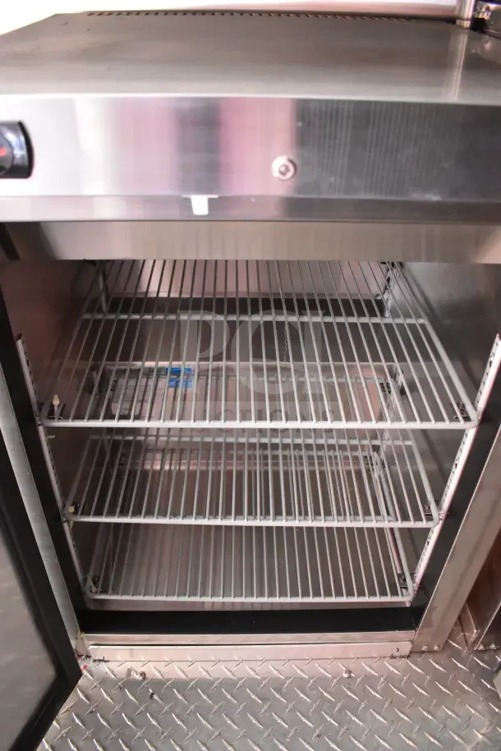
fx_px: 564
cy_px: 376
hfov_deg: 47.9
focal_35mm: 27
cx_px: 250
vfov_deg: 67.4
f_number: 3.5
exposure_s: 1/50
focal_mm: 18
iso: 6400
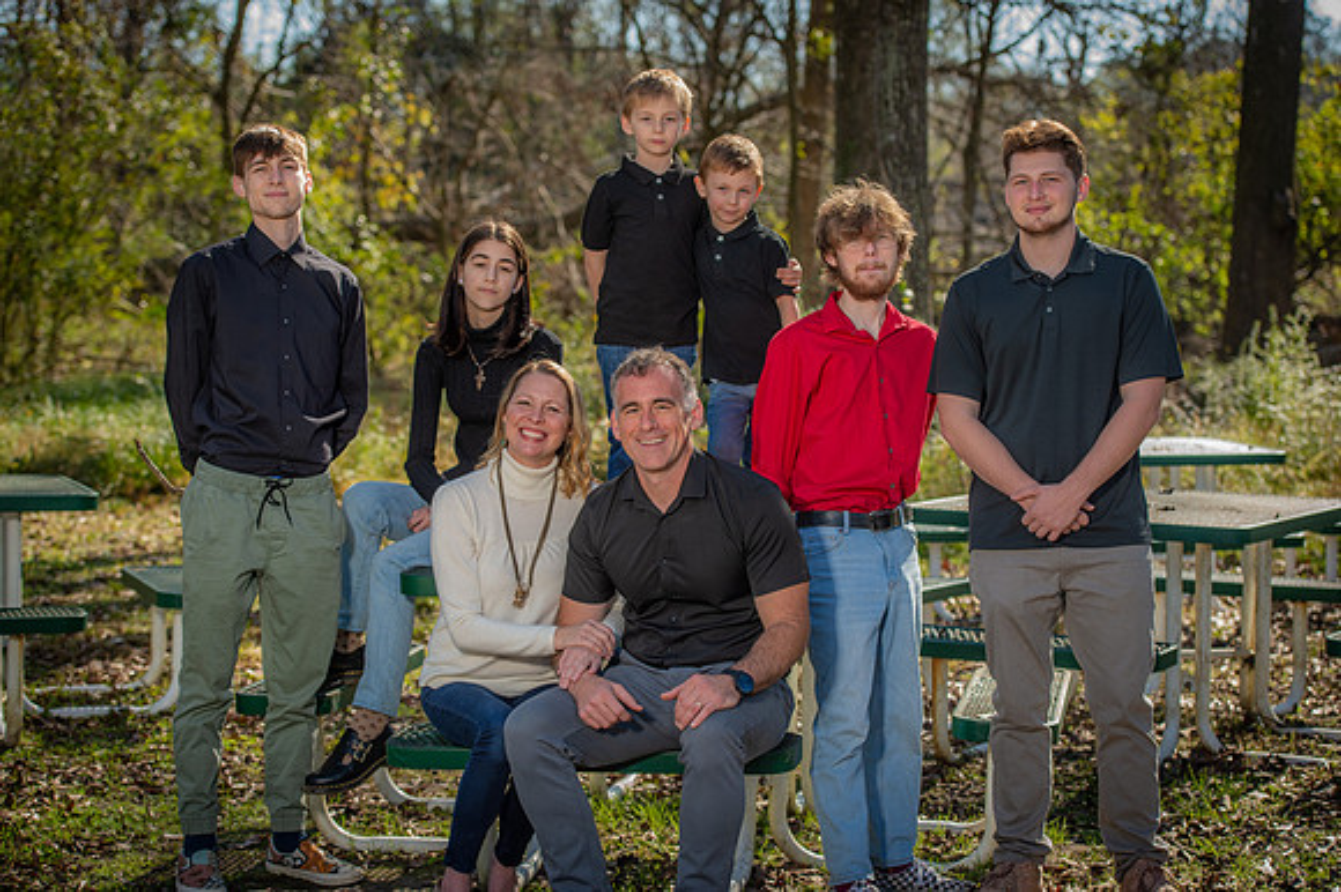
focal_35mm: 75
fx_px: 2792
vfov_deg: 18.2
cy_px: 446
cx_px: 670
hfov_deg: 27.0
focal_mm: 75
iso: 50
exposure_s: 1/250
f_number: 4
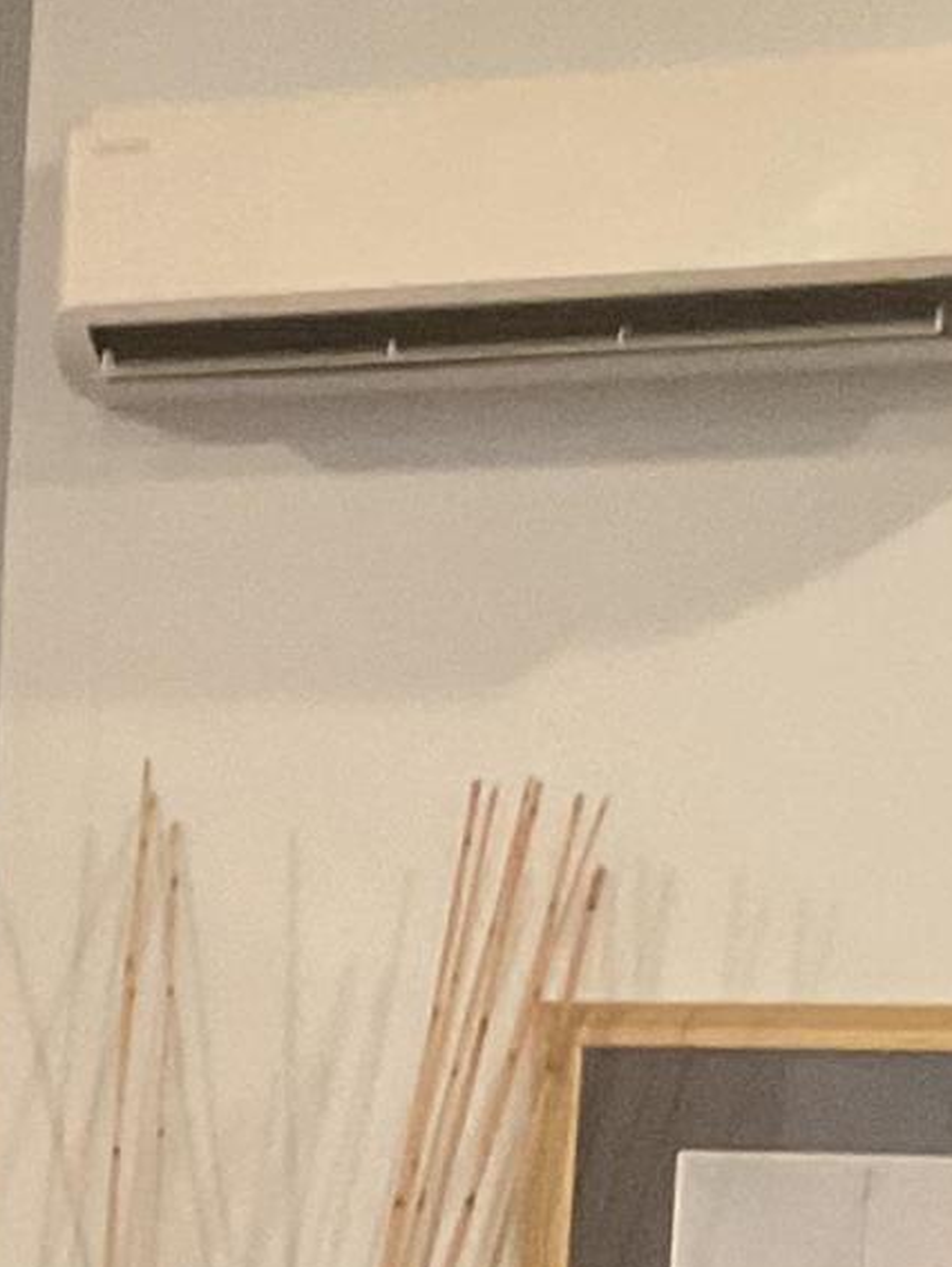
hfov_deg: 8.9
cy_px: 1406
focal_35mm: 157
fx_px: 5751
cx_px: -916
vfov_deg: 12.4
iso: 400
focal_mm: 3
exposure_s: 1/30
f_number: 1.8
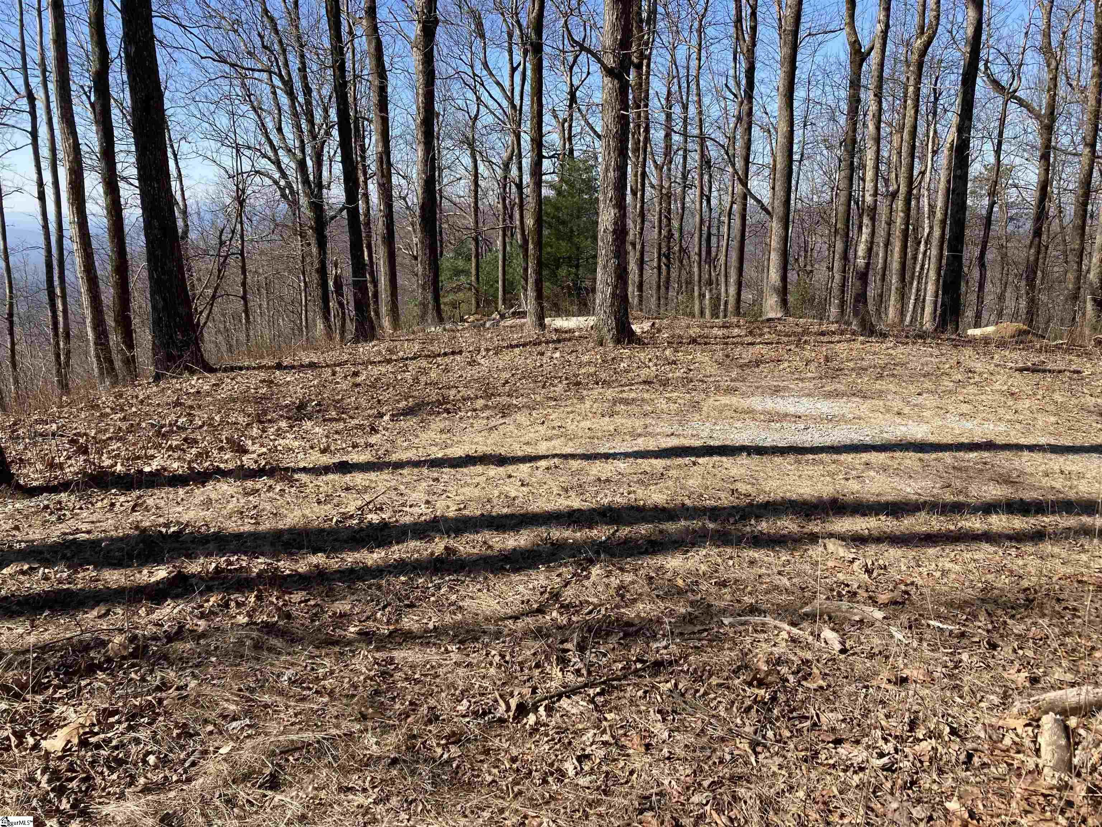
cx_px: 551
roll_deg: -2.0
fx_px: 891
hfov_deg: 63.4
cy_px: 414
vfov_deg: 49.7
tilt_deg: -11.3
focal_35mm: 28
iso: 20
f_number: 1.8
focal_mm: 3.99
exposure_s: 1/1000
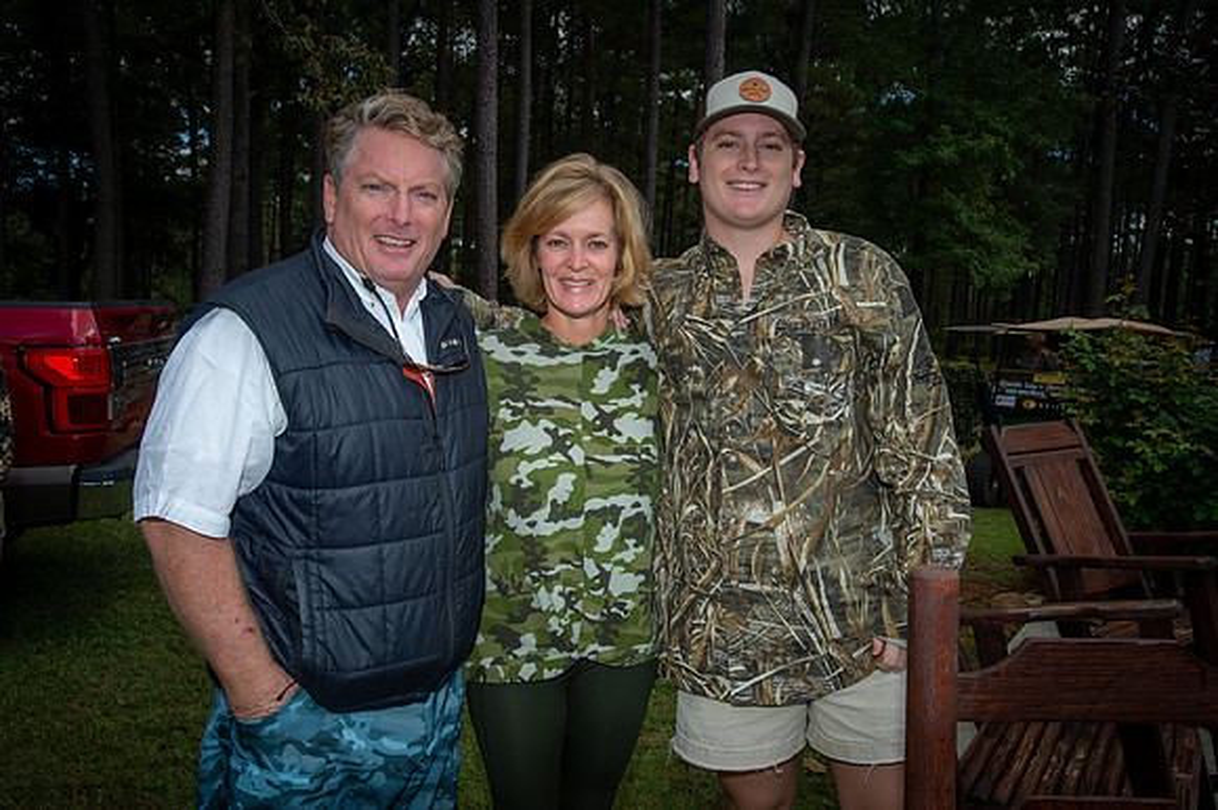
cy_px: 405
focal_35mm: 28
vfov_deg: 46.4
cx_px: 609
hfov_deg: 65.5
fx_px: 947
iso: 200
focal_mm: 28
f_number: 10
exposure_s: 1/250
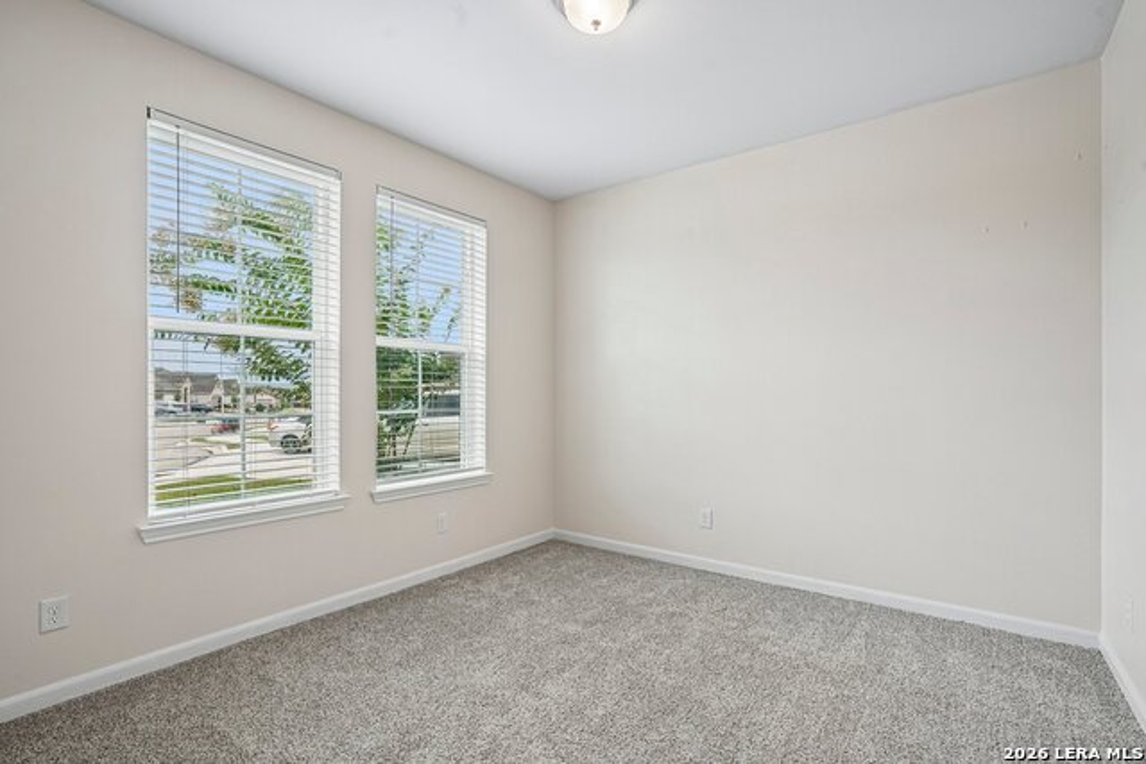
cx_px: 573
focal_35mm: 16
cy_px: 382
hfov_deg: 96.7
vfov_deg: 73.8
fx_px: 509
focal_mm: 16
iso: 400
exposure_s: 1/100
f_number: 8
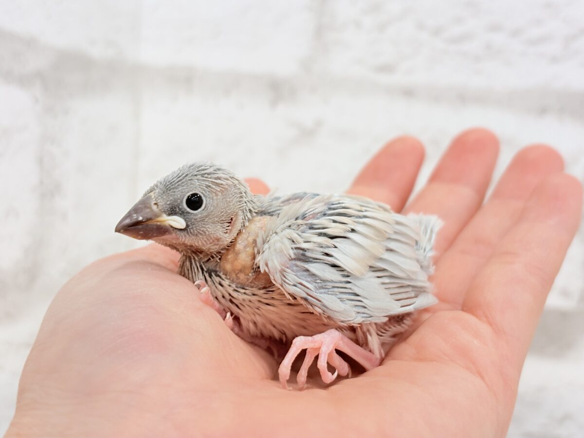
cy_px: 219
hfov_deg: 36.8
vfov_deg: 28.0
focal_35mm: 52
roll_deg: -3.4
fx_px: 877
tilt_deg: -1.1
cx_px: 292
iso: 50
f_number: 1.6
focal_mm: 5.96
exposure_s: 1/50
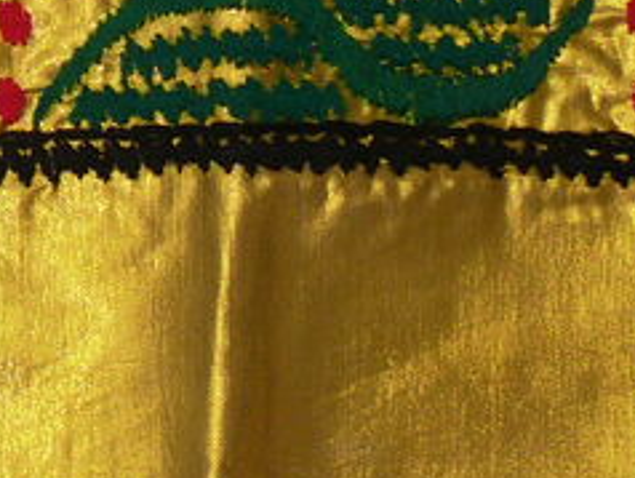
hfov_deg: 10.2
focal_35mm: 189
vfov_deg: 7.8
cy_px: 0
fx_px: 3471
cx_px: -253
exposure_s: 1/30
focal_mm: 8.9
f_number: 2.8
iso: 100
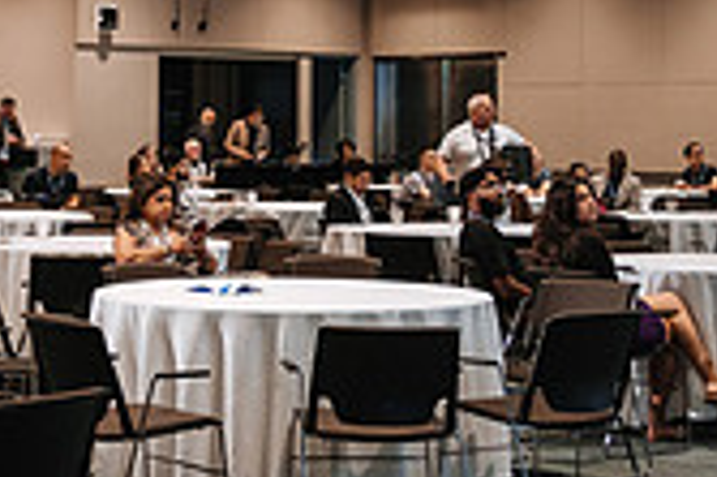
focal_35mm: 89
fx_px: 1771
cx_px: 52
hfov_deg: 22.3
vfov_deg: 15.3
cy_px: 120
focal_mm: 16
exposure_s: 1/60
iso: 1000
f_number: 2.8
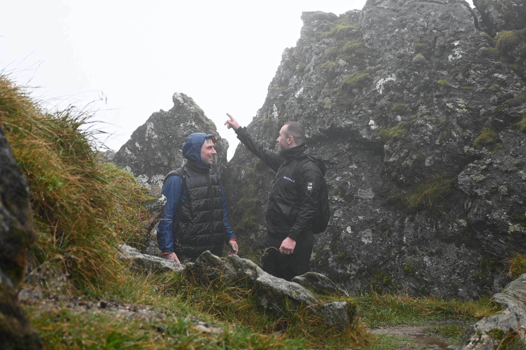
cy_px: 175
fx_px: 657
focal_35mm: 45
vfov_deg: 29.9
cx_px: 263
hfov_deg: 43.6
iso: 220
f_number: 4.8
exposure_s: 1/250
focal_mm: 30
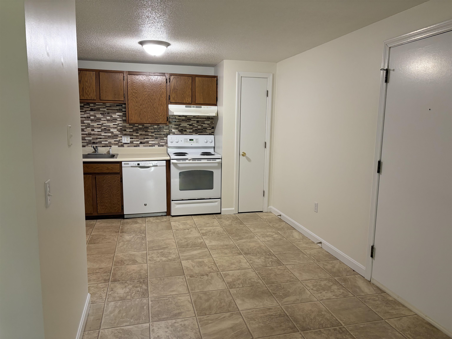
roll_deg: -1.5
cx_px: 226
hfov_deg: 67.3
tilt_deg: -7.4
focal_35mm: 26
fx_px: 339
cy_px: 170
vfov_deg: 53.1
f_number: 1.6
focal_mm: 5.96
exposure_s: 1/60
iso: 160
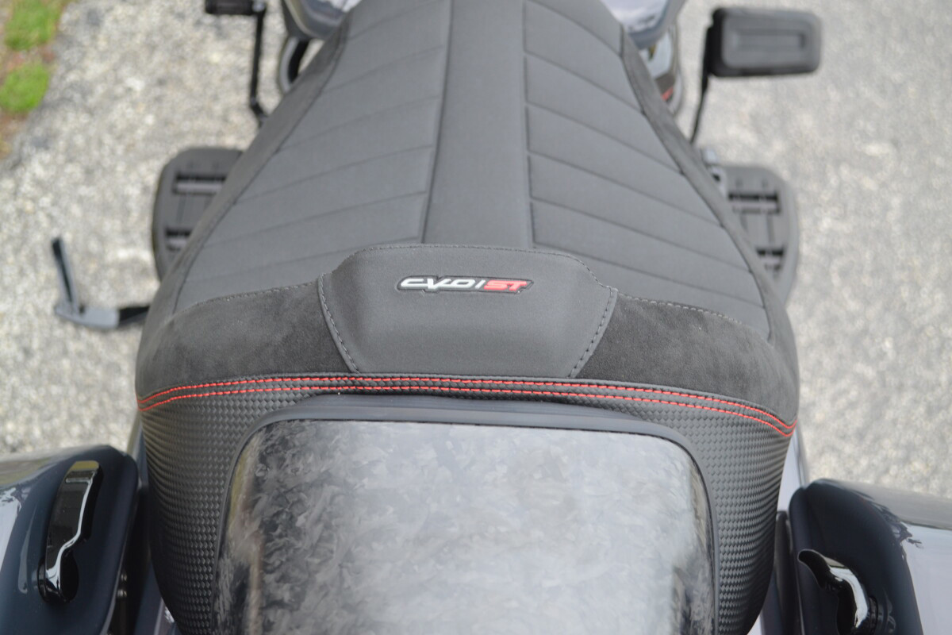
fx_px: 1428
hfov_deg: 36.9
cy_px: 318
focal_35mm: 54
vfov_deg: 25.1
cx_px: 476
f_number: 5.3
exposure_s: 1/125
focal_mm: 36
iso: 400
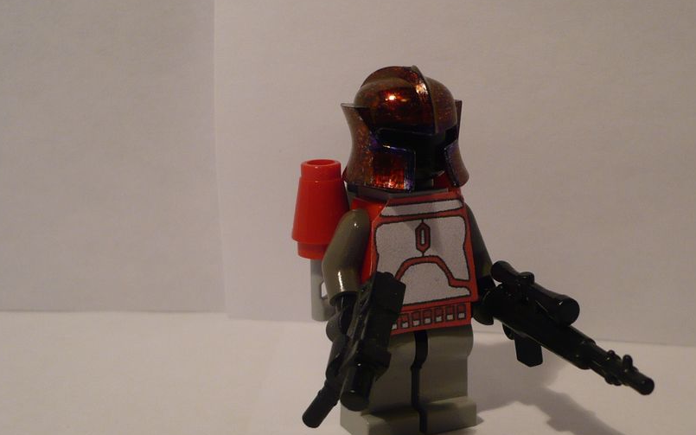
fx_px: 1119
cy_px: 251
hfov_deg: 34.4
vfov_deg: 22.0
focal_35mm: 59
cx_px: 422
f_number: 2.8
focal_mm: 5.8
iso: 100
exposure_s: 1/30
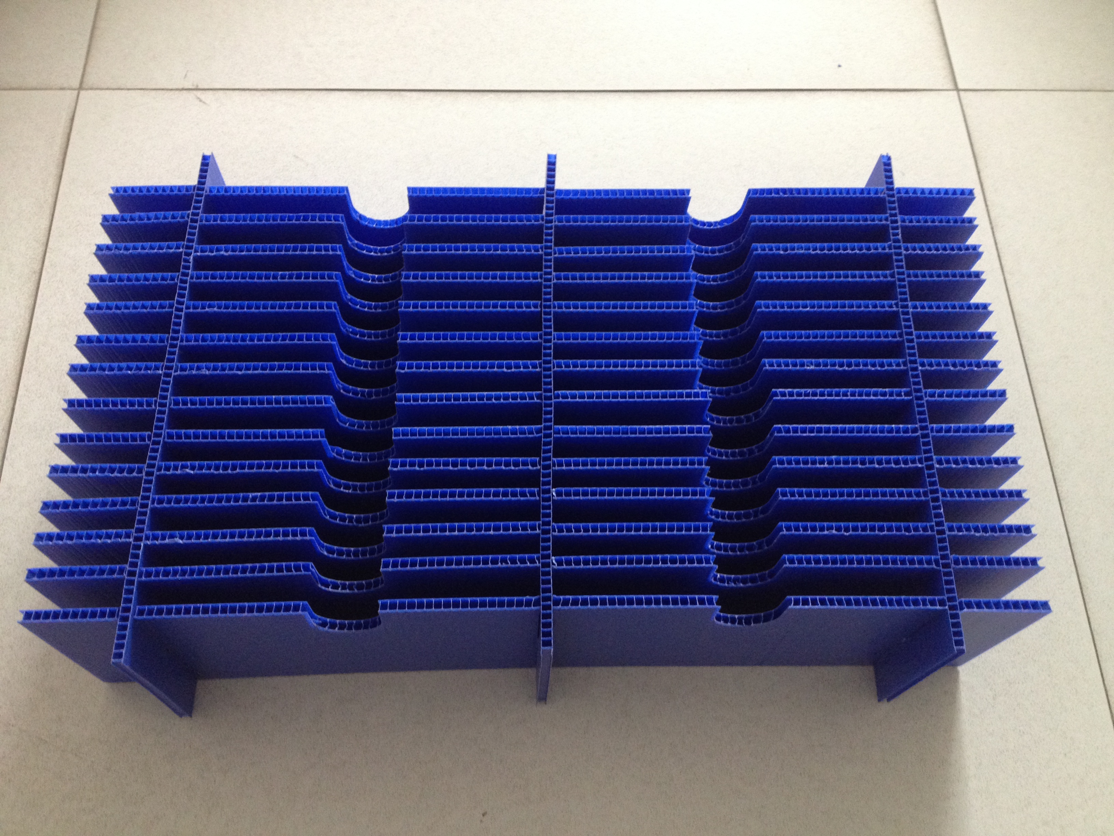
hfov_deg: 52.6
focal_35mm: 35
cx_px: 557
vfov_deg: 40.7
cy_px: 418
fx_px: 1126
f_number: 2.4
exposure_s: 1/20
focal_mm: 4.28
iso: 200
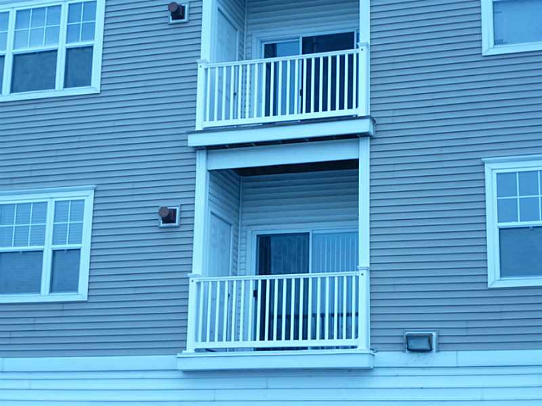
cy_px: 203
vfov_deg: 20.7
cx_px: 271
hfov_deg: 27.4
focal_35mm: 71
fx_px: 1112
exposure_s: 1/100
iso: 100
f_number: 4.7
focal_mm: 12.7
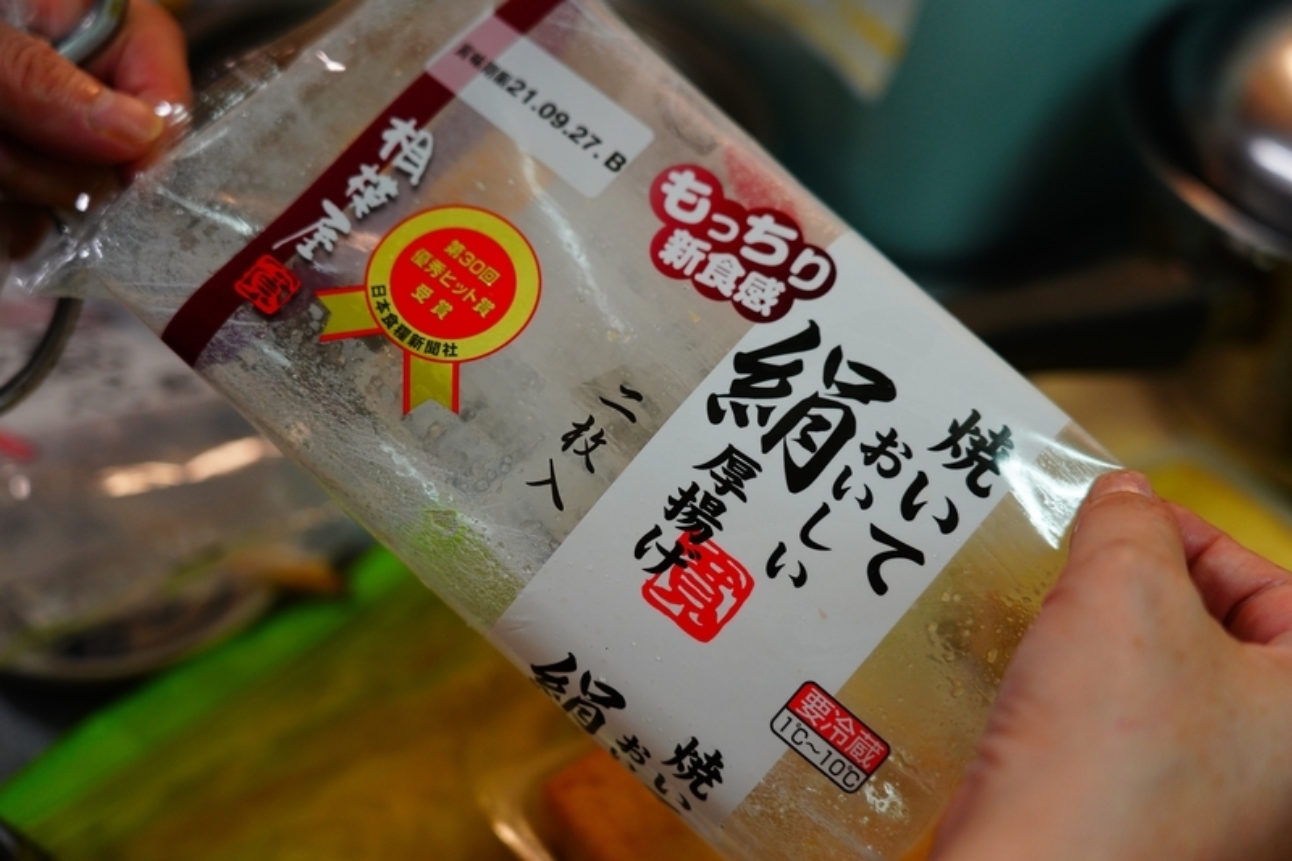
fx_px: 2440
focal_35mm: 68
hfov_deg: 29.7
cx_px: 646
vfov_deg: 20.0
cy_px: 430
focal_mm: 68
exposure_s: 1/80
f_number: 4
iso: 1000
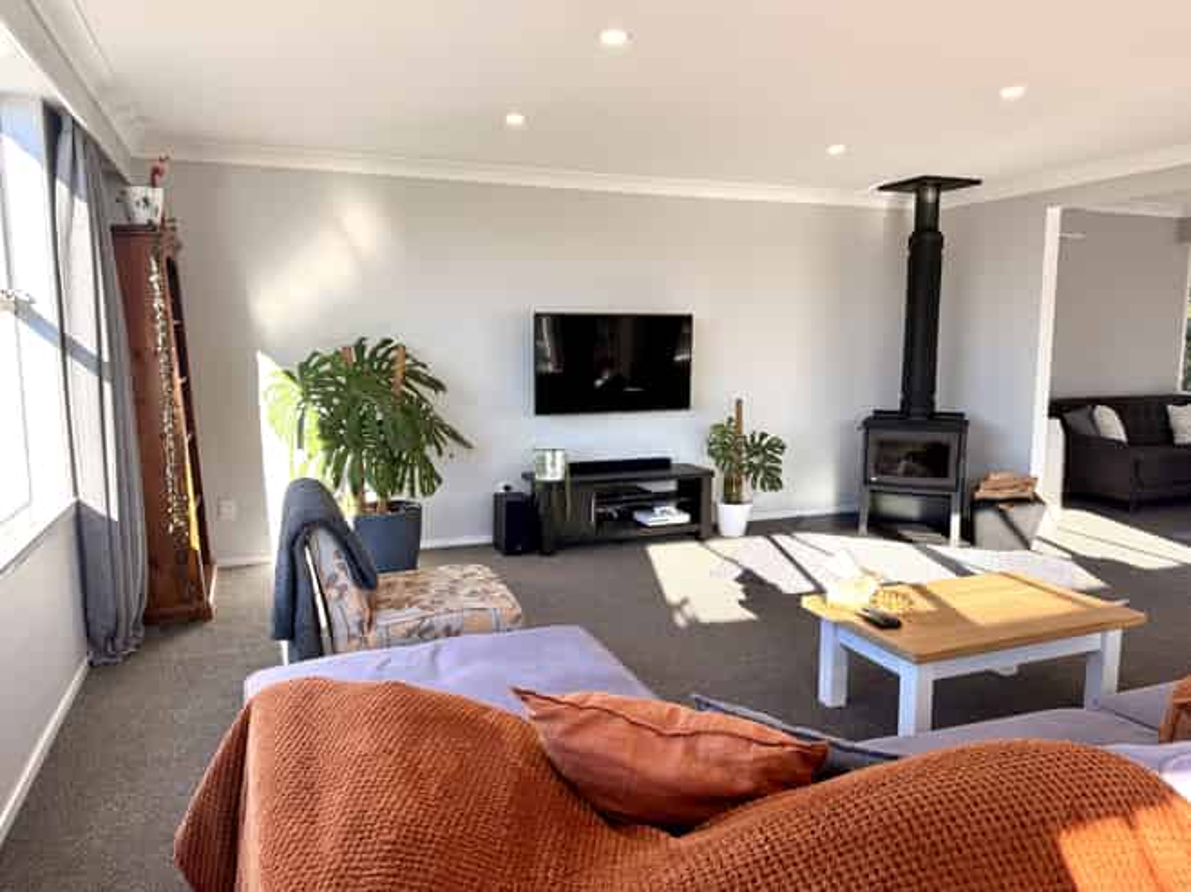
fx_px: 825
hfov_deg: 71.6
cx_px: 596
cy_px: 446
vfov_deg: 56.8
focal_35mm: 24
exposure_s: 1/517
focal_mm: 6.76
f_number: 1.78
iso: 100
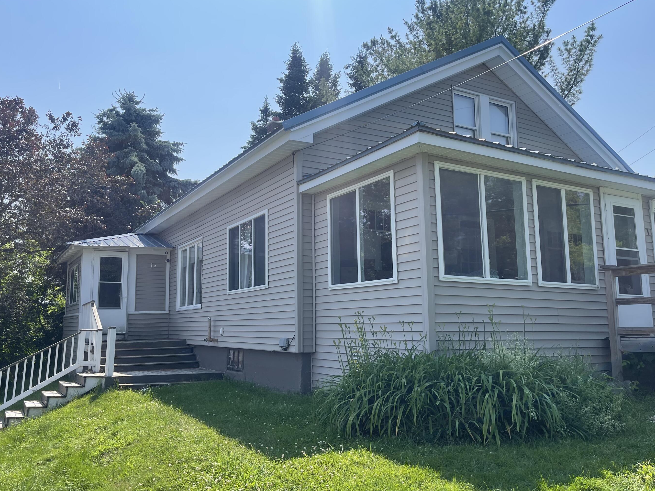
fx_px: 530
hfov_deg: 63.3
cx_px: 298
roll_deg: +0.0
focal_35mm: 28
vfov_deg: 49.7
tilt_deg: +7.2
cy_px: 256
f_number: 1.6
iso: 32
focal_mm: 5.1
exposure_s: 1/2336
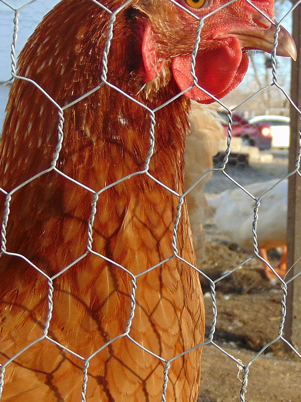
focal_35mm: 80
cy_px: 243
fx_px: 928
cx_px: 187
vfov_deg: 24.4
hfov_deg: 18.4
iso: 80
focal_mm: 6.3
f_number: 3.2
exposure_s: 1/250
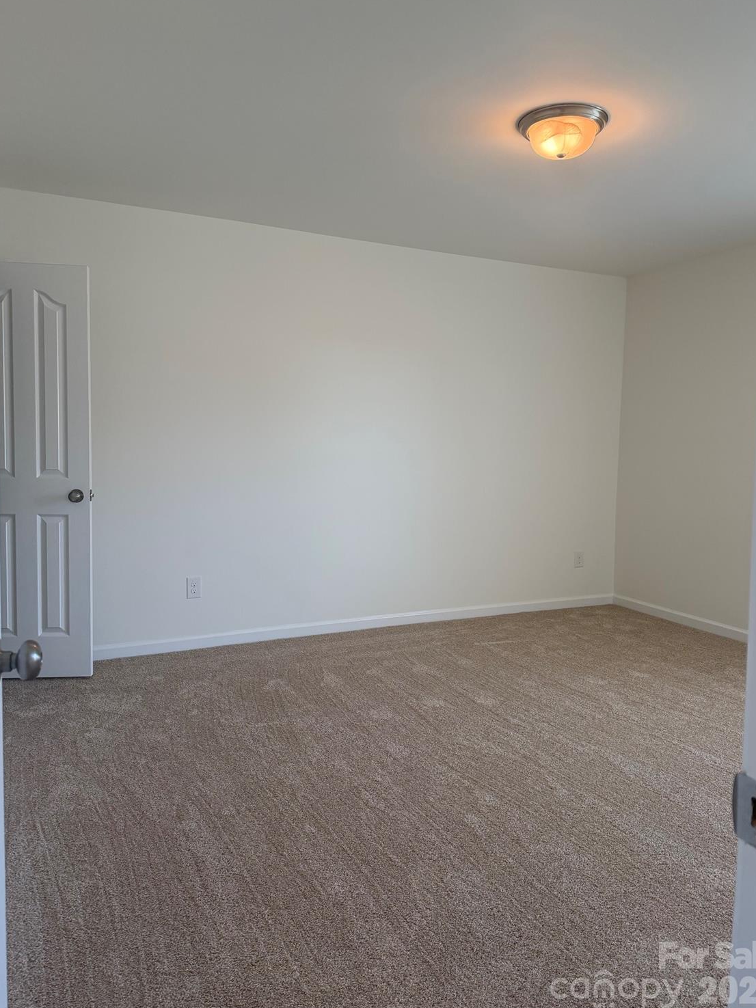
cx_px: 388
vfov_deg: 69.4
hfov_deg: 54.9
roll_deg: -1.1
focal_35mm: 25
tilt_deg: -4.1
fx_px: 728
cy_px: 493
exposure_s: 1/163
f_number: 1.78
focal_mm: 6.76
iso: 200
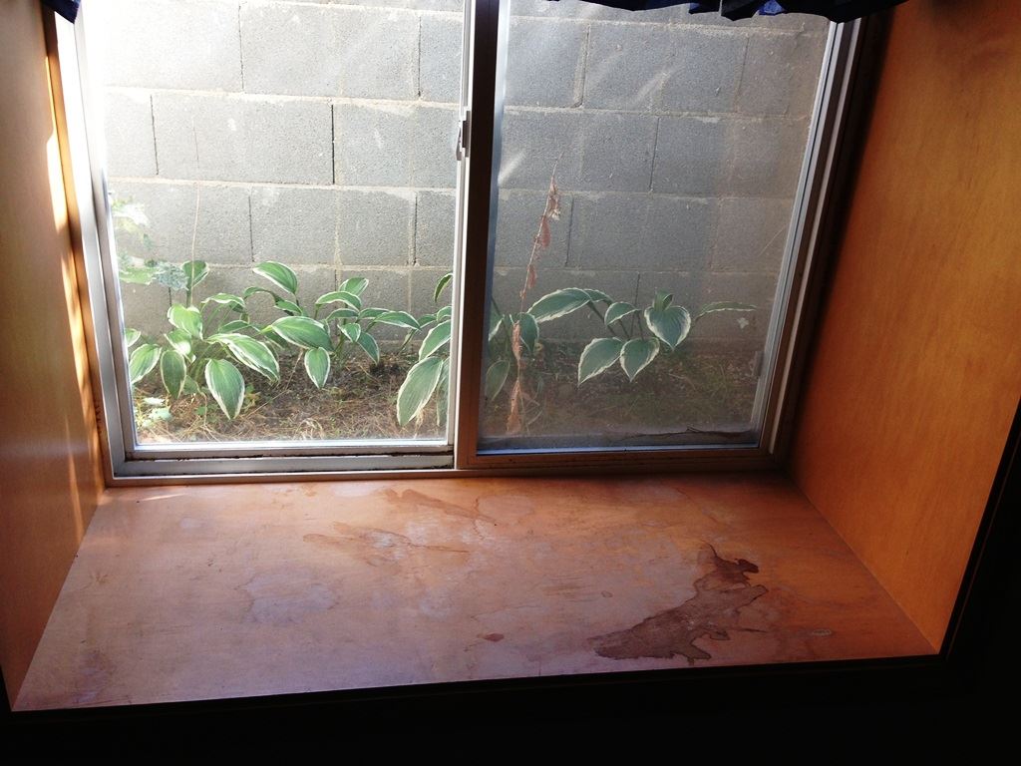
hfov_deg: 55.4
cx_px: 510
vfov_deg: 42.9
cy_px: 383
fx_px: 973
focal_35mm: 33
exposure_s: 1/60
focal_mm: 4.13
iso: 64
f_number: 2.4
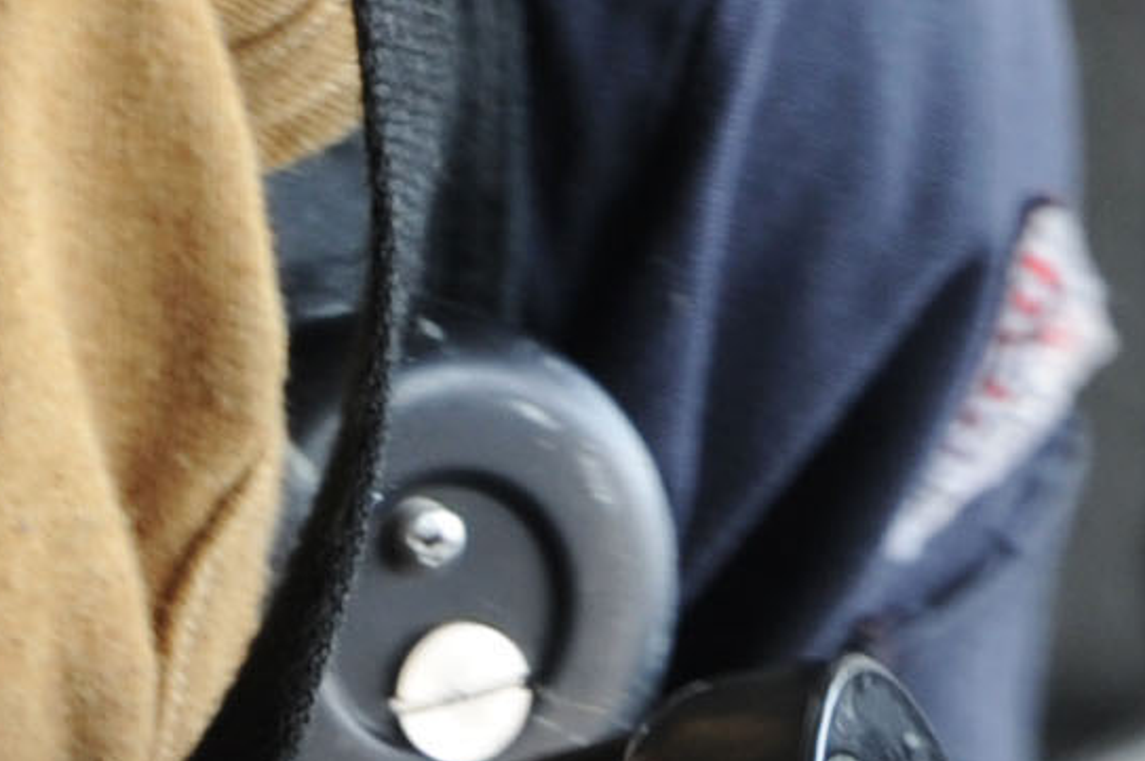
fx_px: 17445
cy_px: -441
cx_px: 730
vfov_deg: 2.5
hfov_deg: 3.8
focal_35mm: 549
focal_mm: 70
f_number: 8
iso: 400
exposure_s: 1/60
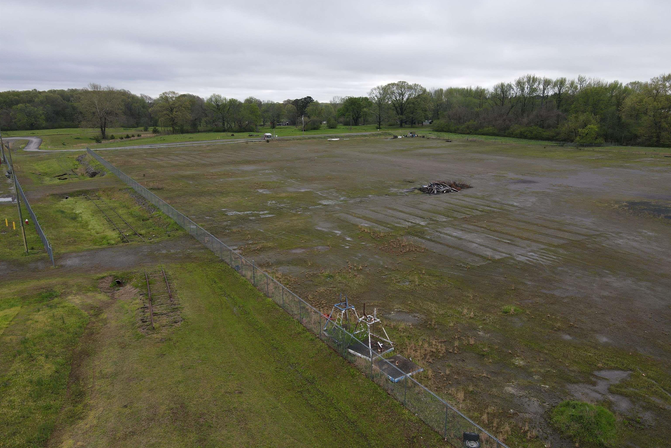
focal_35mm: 25
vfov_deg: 51.2
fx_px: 466
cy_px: 241
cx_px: 336
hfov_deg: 71.5
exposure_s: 1/320
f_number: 2.8
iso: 100
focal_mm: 4.5
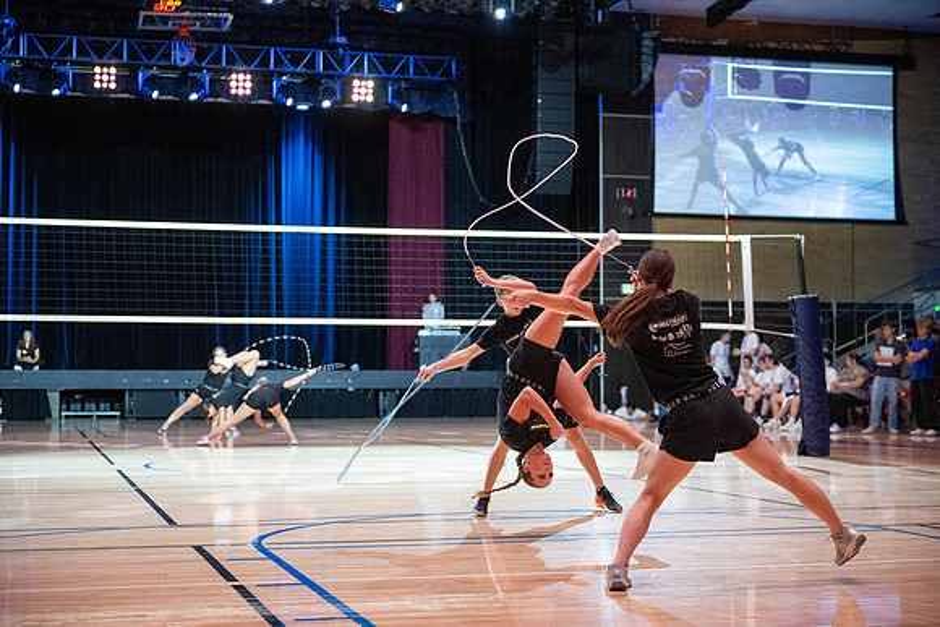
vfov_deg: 23.4
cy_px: 314
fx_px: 1515
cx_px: 470
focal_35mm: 58
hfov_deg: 34.5
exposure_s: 1/640
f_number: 2.8
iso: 6400
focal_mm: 58
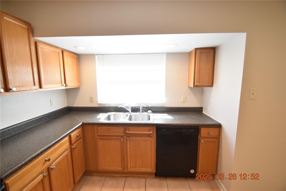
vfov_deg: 77.3
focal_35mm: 15
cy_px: 96
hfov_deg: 100.4
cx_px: 143
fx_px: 119
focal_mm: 10
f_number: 4.5
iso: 400
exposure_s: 1/80
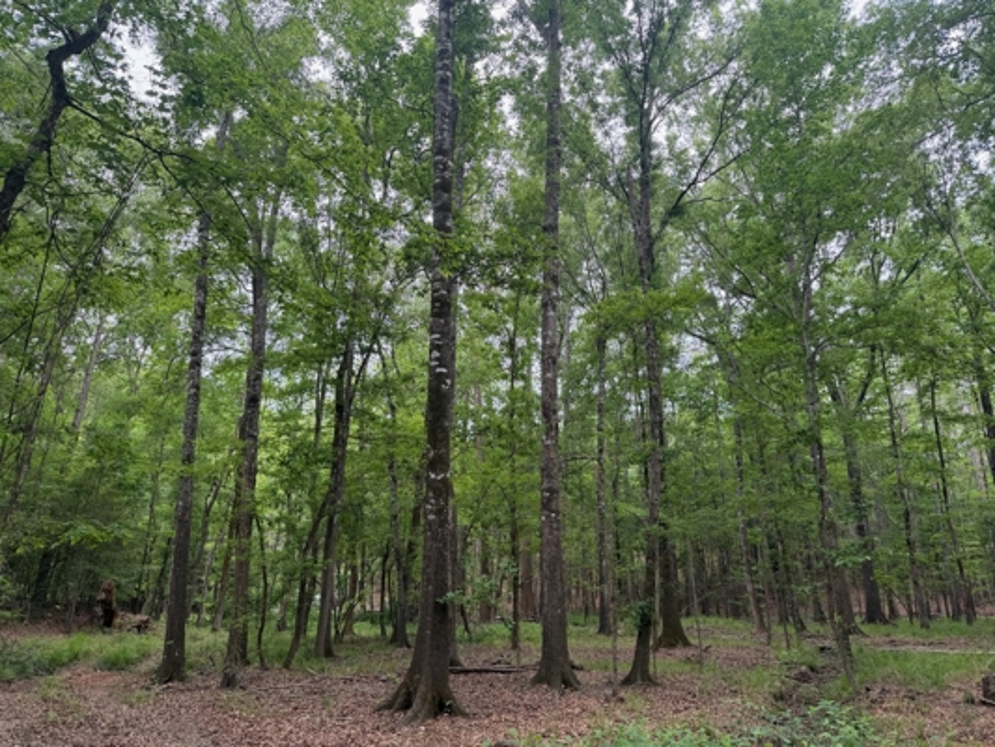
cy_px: 374
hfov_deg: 71.6
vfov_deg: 56.8
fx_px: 690
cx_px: 498
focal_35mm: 24
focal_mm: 6.76
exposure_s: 1/265
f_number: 1.78
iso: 80
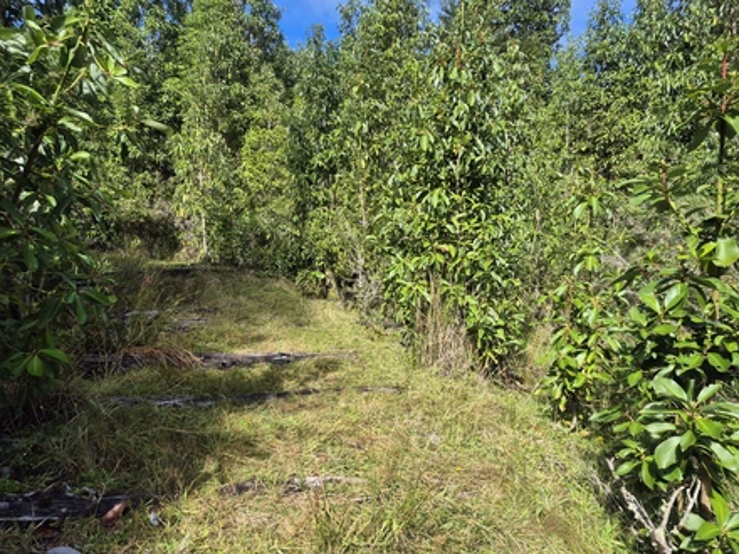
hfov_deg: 73.9
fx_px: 491
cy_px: 277
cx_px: 370
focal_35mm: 23
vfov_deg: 58.9
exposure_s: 1/778
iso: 25
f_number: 1.8
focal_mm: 5.4
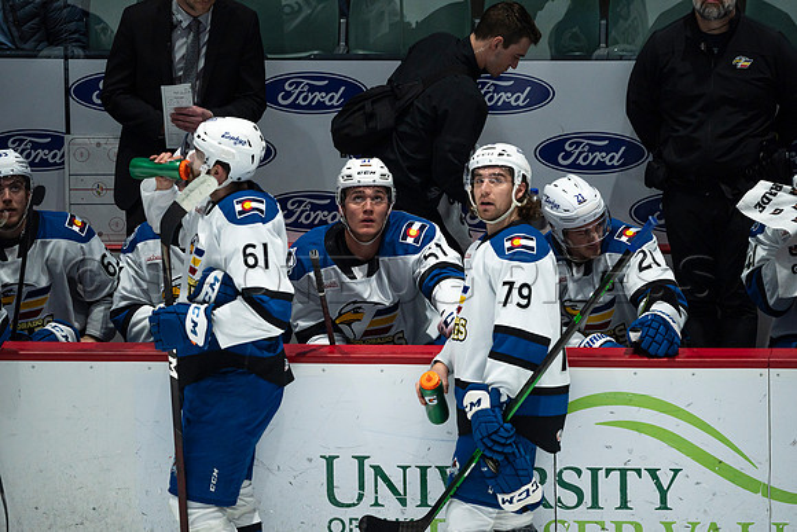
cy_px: 266
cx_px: 398
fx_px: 13286
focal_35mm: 600
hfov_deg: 3.4
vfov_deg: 2.3
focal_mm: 600
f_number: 4
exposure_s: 1/1000
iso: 2000
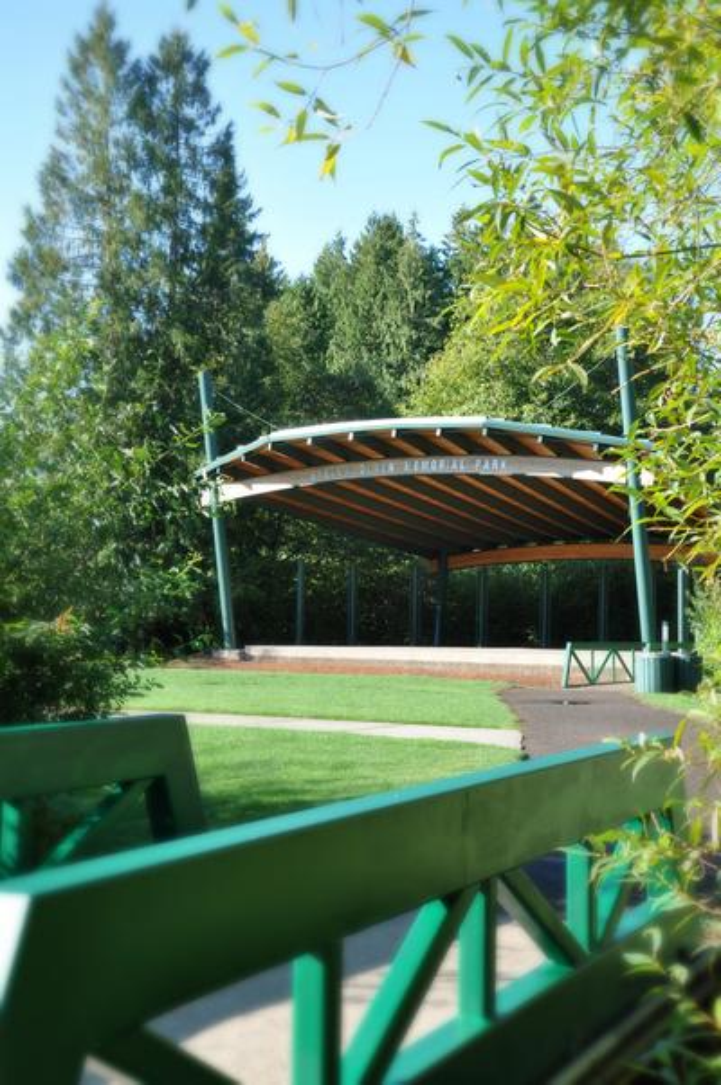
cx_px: 360
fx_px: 1581
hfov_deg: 25.7
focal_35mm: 52
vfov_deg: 37.9
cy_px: 542
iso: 400
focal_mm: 35
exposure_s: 1/250
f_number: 8
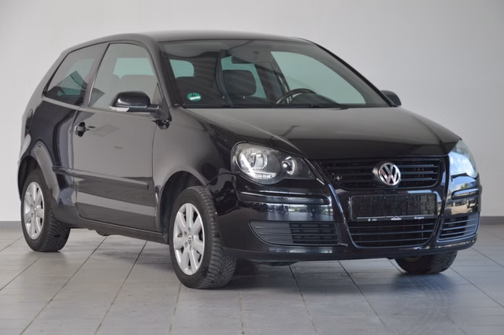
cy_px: 168
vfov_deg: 12.2
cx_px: 252
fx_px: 1574
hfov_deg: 18.2
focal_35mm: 112
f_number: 5.3
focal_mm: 75
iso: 400
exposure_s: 1/80
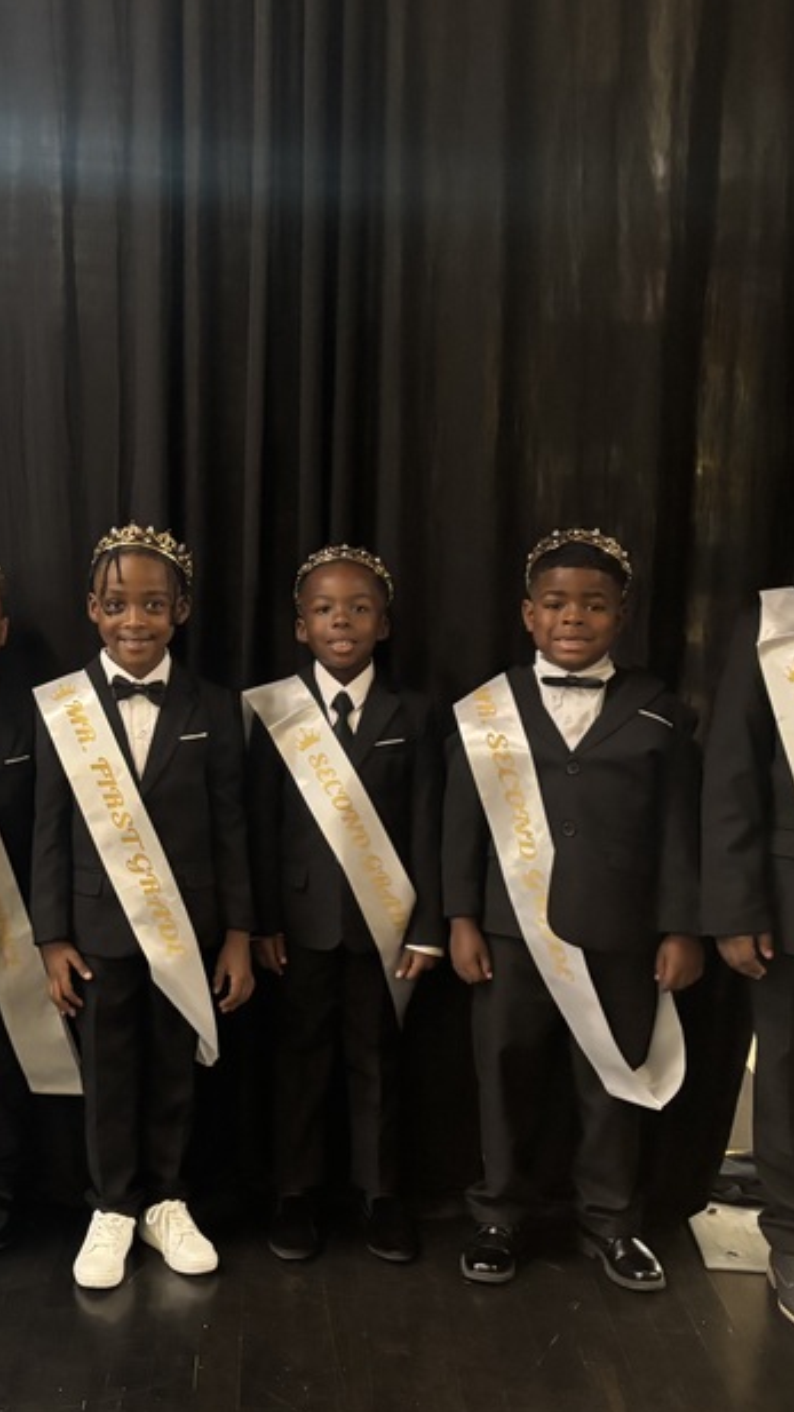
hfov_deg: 24.7
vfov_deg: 43.7
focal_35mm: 47
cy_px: 709
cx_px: 71
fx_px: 1759
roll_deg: -0.2
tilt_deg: -7.5
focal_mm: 5.96
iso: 800
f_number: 1.6
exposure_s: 1/30
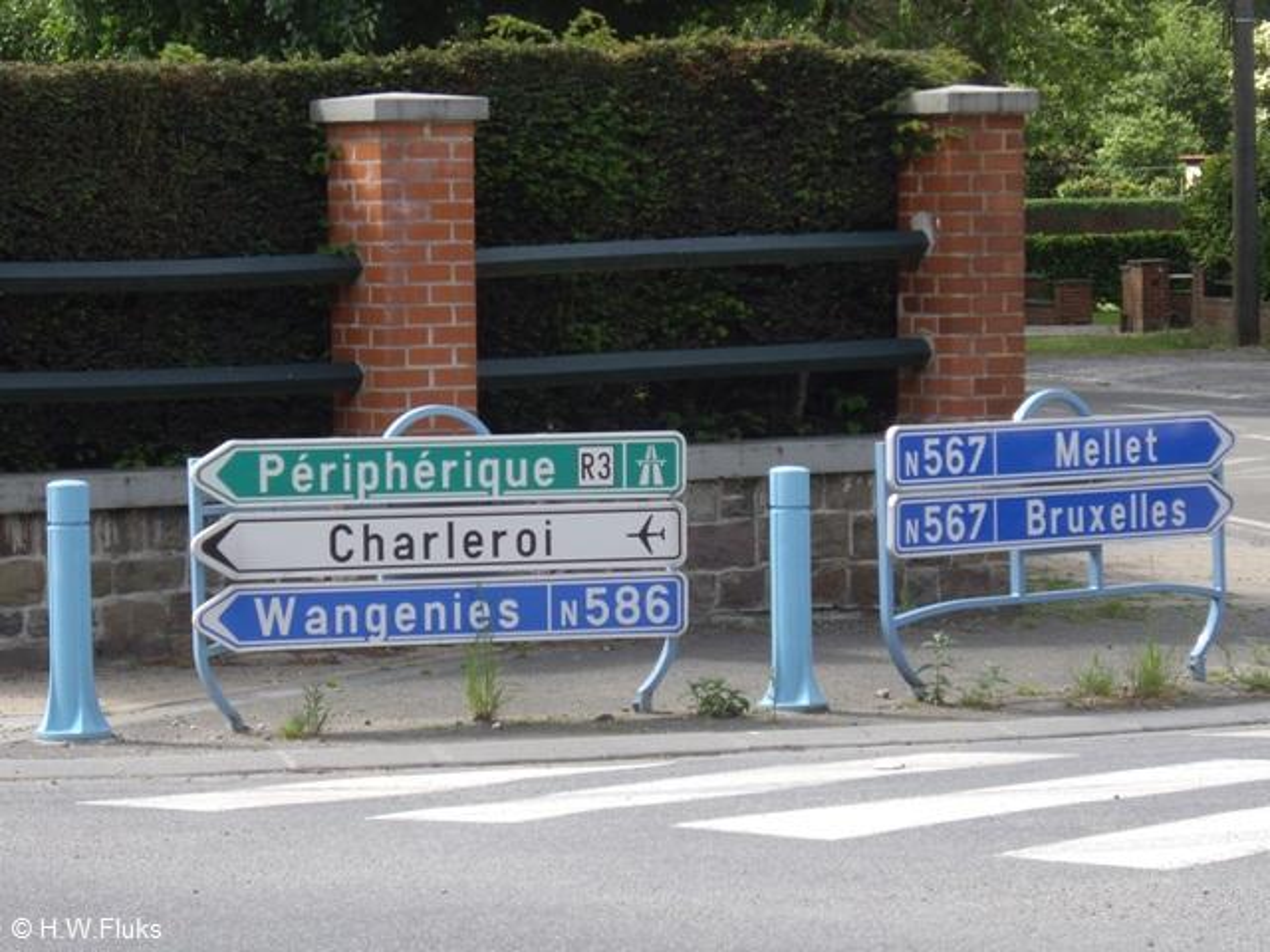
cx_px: 635
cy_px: 476
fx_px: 4146
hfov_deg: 17.4
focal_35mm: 113
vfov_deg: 13.1
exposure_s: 1/160
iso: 100
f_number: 5.4
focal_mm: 23.7
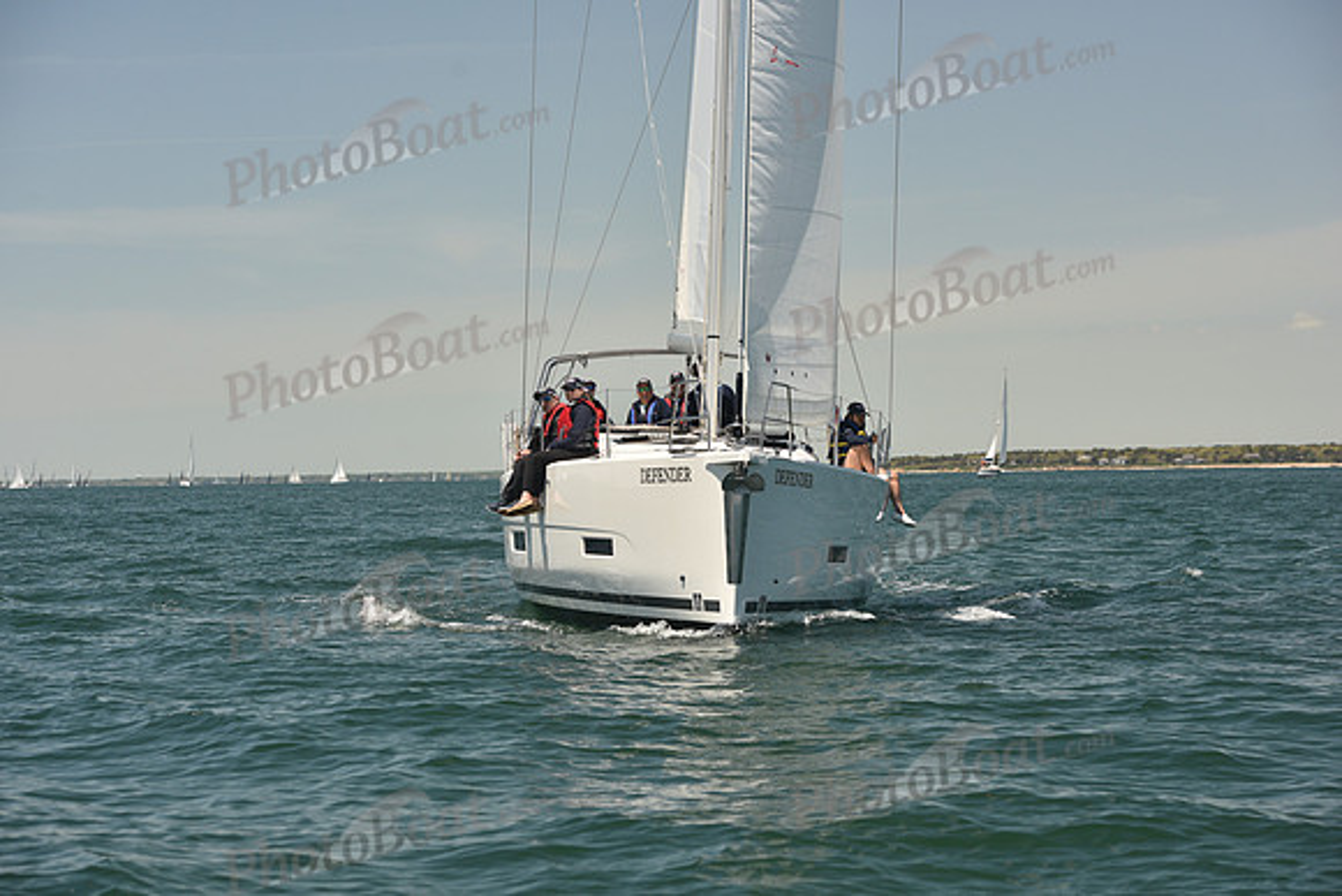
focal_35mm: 98
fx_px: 3654
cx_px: 671
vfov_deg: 14.0
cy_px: 448
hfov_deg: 20.8
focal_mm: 98
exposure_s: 1/800
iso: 250
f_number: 5.6
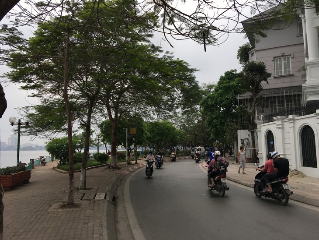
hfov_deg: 61.6
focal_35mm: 29
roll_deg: +0.4
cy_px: 120
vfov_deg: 48.3
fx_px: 267
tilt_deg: +7.1
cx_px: 160
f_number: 2.2
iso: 25
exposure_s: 1/739
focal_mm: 4.15
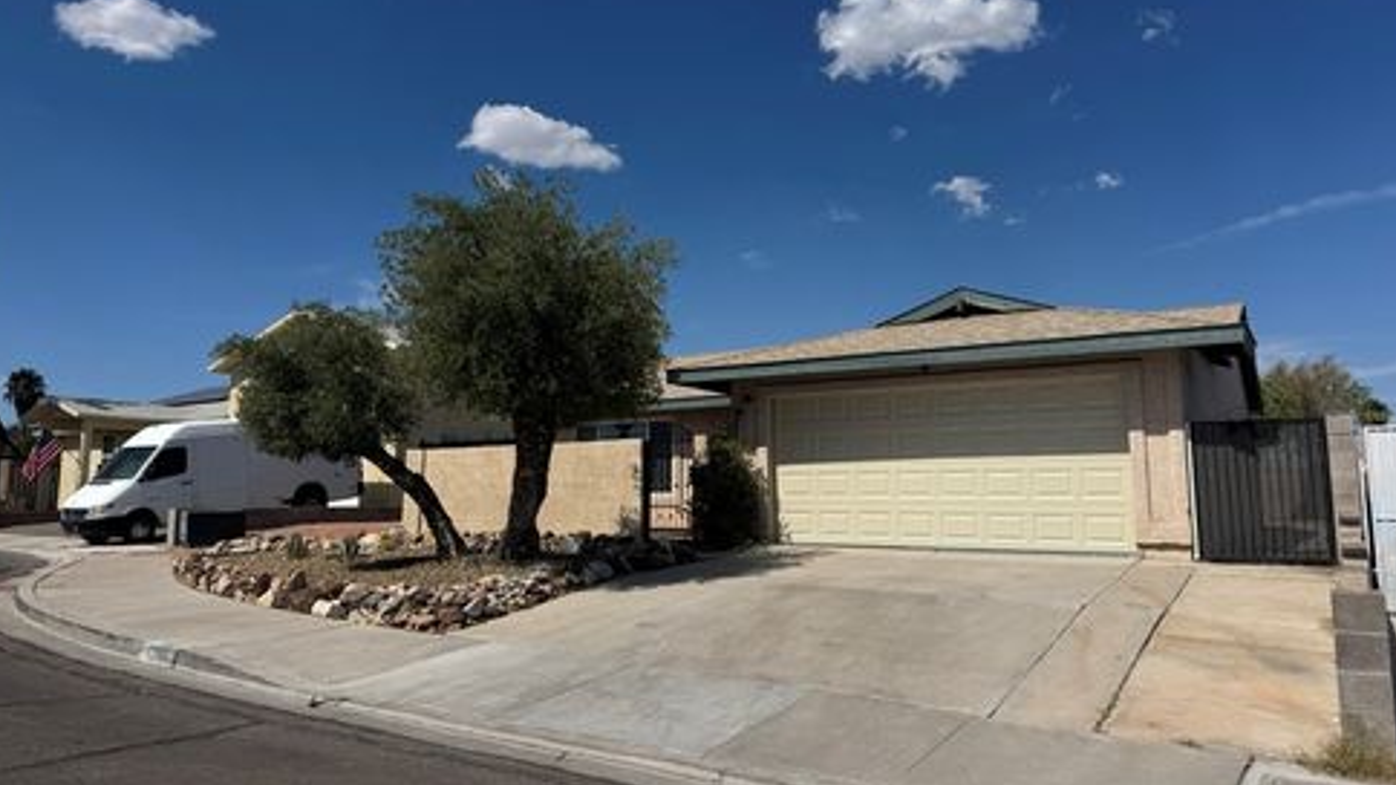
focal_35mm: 27
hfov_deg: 69.9
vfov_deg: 42.8
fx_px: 999
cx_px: 686
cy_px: 362
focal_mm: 6.76
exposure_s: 1/9009
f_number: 1.78
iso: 80
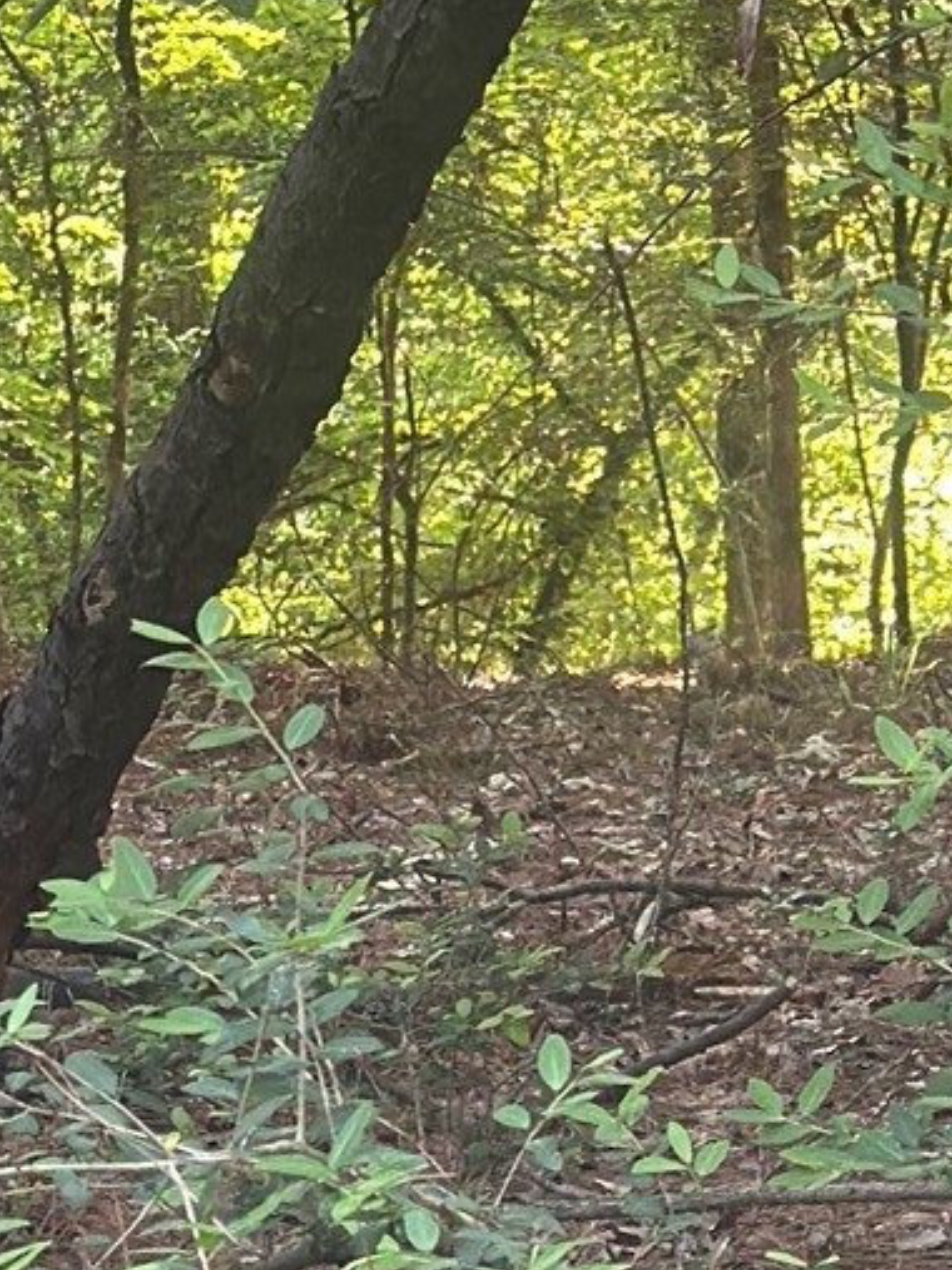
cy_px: -85
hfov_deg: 7.5
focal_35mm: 194
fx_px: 7117
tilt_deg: +1.3
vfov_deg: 10.1
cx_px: 1506
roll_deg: +2.7
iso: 125
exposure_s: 1/82
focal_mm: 6.86
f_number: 1.78
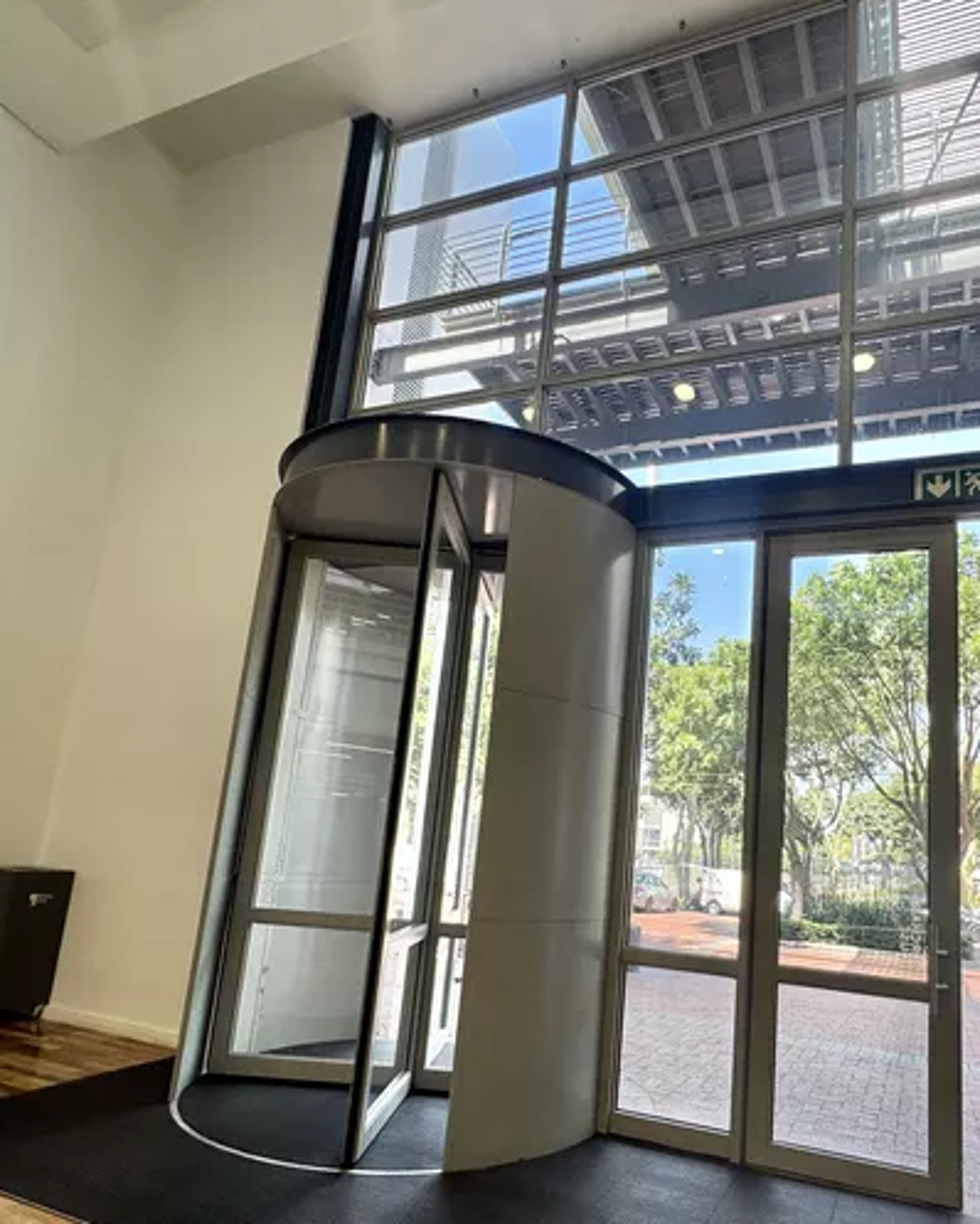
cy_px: 704
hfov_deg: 62.3
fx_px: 797
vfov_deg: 74.6
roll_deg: -4.4
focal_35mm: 22
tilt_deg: +10.6
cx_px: 611
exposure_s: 1/100
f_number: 2.2
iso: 40
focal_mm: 2.22
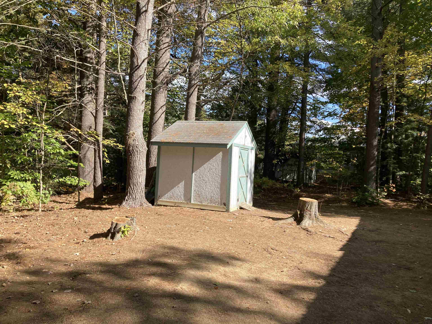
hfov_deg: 63.4
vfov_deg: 49.7
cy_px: 162
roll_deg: -3.7
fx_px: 349
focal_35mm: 28
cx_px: 216
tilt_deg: +2.4
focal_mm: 3.99
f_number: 1.8
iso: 20
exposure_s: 1/585
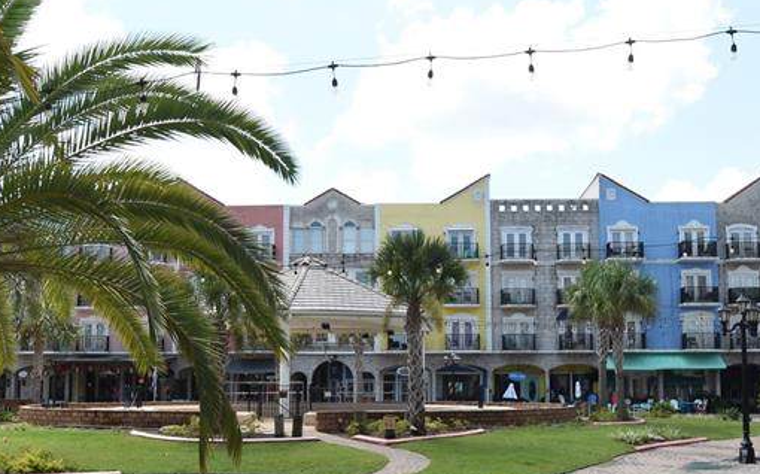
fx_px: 890
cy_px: 277
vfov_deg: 29.8
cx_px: 408
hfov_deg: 46.2
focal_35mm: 43
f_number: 6.3
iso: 100
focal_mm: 14
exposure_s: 1/160
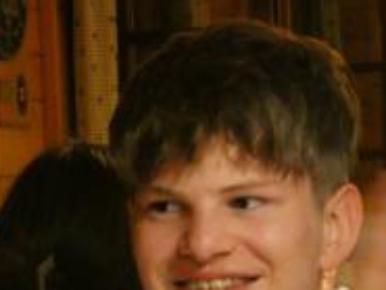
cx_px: 273
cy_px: 240
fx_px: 2946
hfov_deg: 7.5
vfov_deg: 5.6
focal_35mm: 264
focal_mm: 21.9
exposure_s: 1/13
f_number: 5.1
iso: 1600
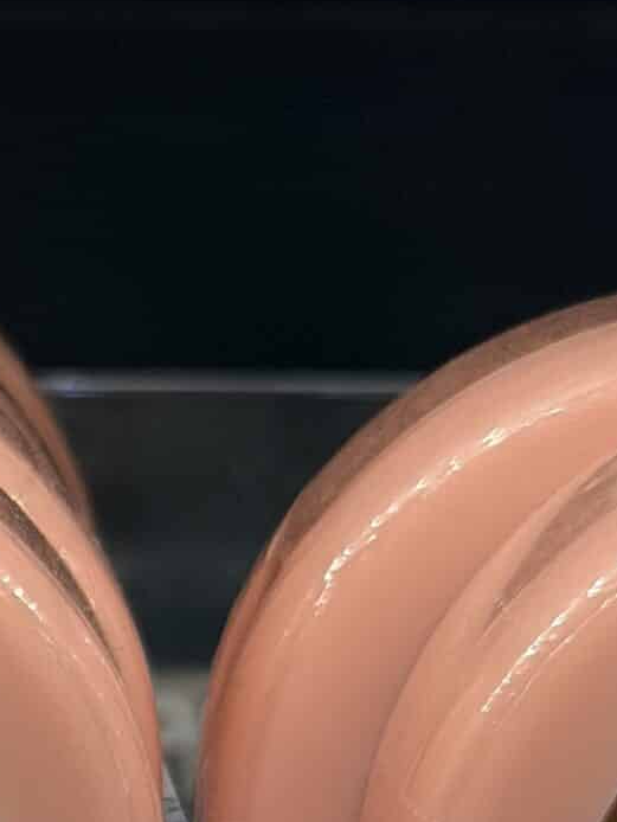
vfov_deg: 10.8
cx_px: -303
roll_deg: -2.7
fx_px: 4204
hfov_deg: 8.2
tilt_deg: -23.2
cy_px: 1233
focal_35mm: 177
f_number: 1.78
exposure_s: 1/675
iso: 80
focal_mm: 6.76
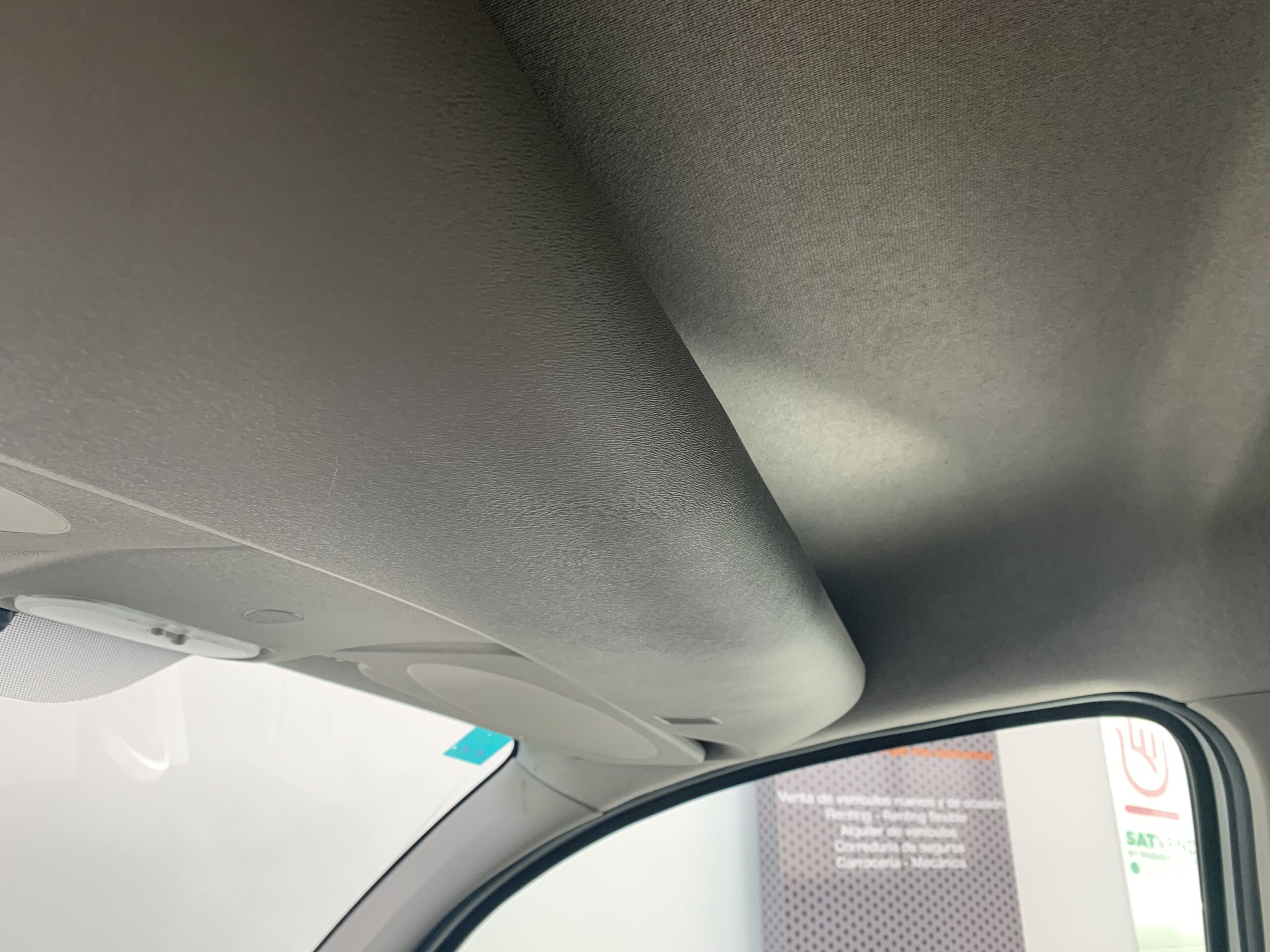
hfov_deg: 67.3
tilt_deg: +20.4
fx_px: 954
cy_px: 476
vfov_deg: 53.1
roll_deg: -0.7
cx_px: 635
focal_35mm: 26
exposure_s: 1/61
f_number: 1.8
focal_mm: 4.25
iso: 100
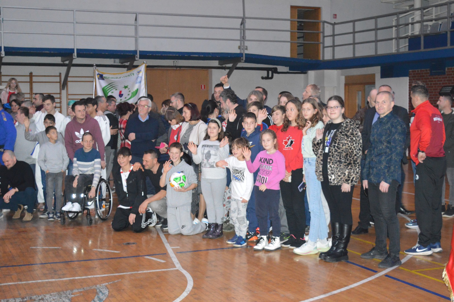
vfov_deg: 23.7
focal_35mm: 57
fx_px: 718
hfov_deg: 35.1
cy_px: 151
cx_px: 227
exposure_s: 1/60
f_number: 4.8
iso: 3200
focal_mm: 38
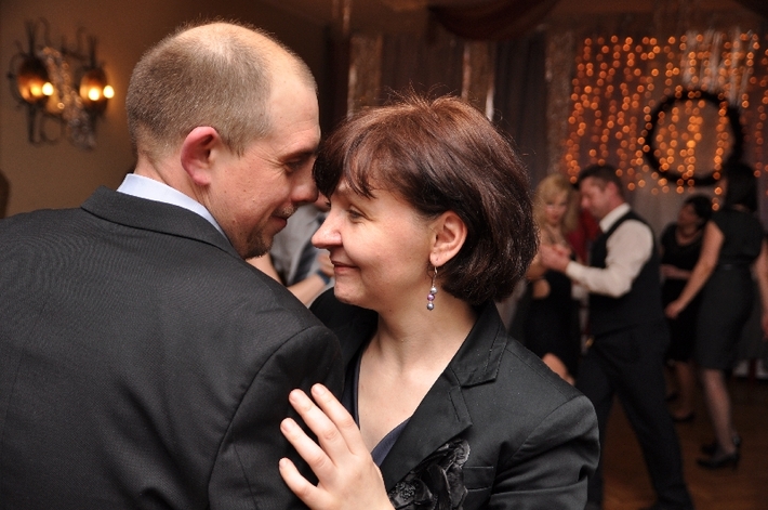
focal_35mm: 42
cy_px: 255
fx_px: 895
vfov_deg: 31.8
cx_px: 384
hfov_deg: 46.5
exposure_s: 1/100
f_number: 3.2
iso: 250
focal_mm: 28
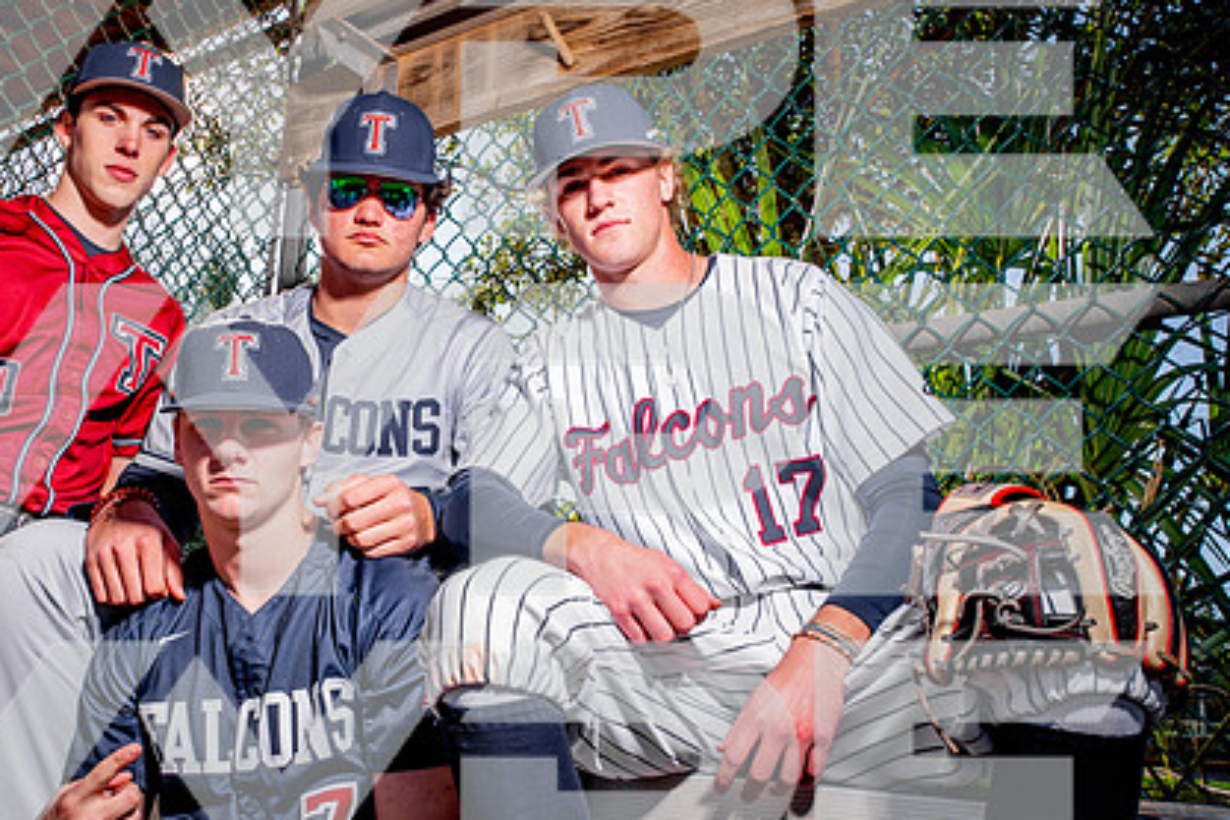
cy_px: 441
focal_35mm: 57
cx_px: 413
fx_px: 1947
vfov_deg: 23.8
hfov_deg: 34.7
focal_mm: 41
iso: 200
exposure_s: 1/125
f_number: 13
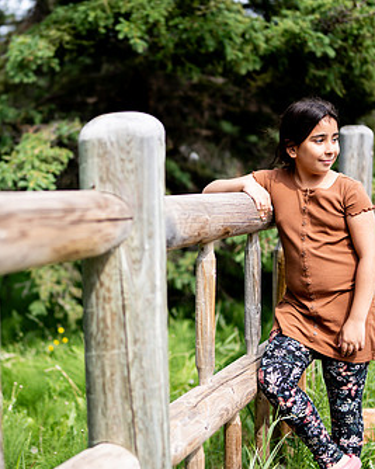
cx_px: 135
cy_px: 260
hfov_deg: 26.6
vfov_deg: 33.0
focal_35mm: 57
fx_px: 791
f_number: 1.2
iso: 200
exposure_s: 1/5000
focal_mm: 35
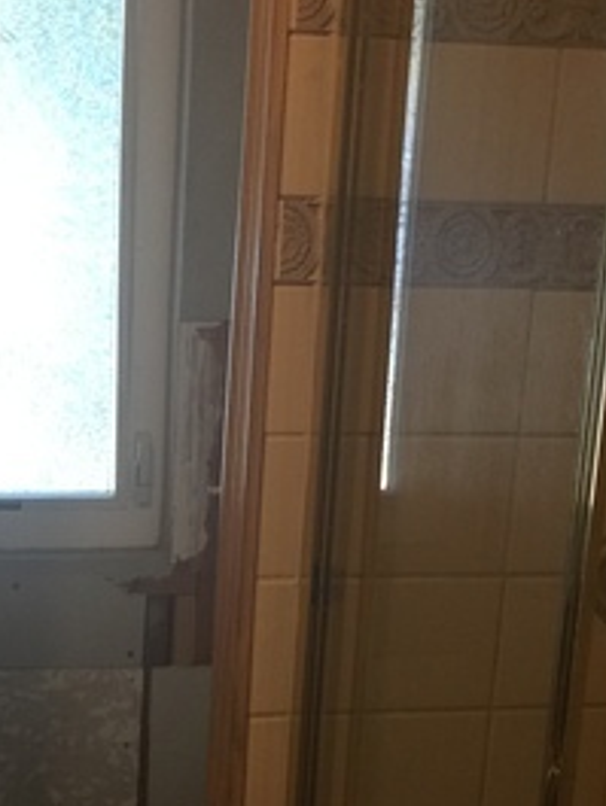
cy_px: 689
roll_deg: -1.8
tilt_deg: -16.7
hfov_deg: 19.9
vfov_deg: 26.0
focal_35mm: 73
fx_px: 1703
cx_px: 110
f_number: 2.2
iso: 50
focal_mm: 4.15
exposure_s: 1/15
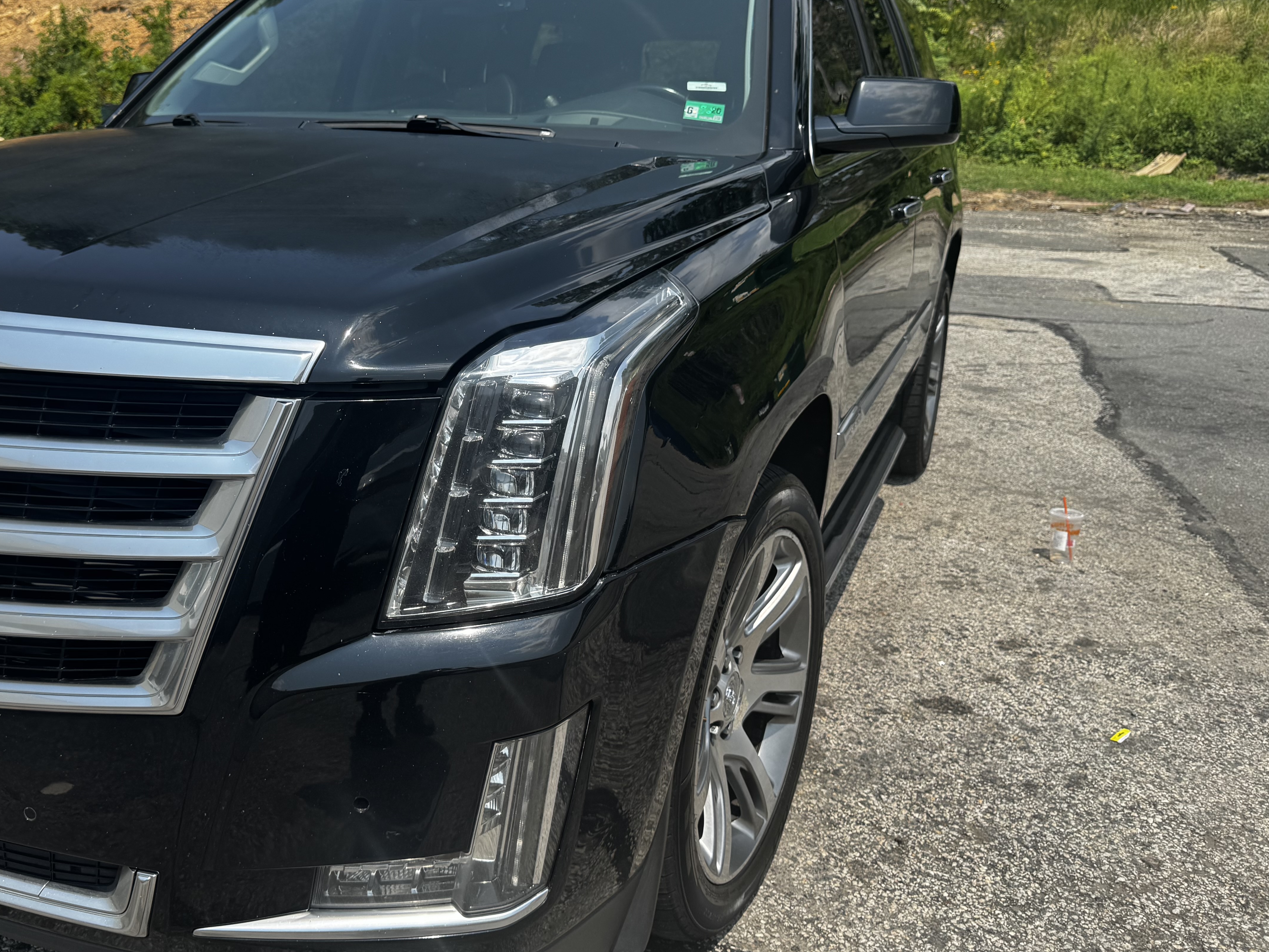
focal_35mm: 32
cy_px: 391
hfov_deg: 55.8
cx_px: 441
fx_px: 1173
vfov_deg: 44.0
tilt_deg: -14.3
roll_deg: -1.3
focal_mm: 6.76
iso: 80
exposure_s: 1/3597
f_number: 1.78
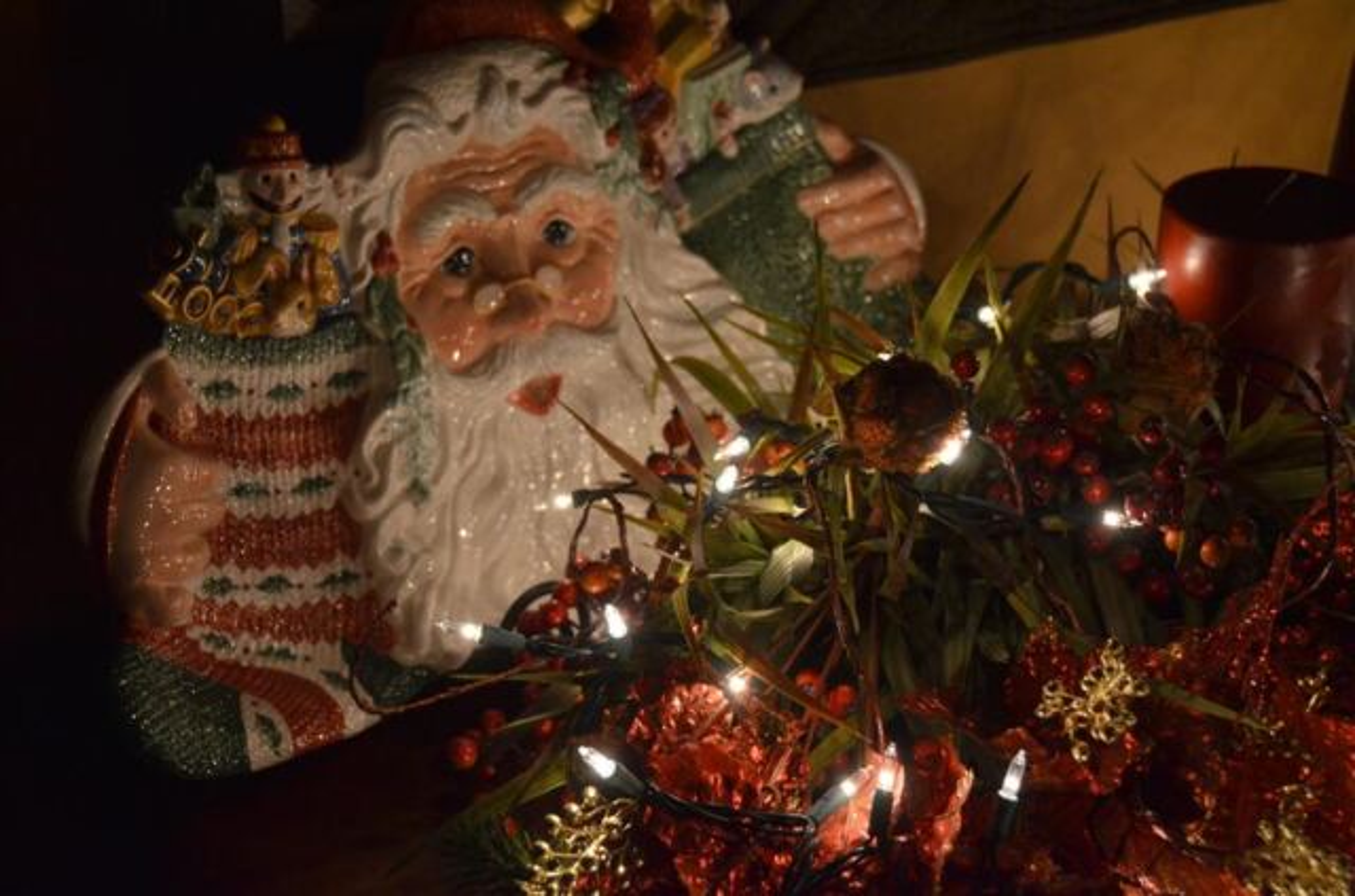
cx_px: 678
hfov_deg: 37.9
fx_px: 1971
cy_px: 448
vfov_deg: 25.6
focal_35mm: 52
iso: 1000
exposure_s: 1/30
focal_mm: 35
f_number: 4.2
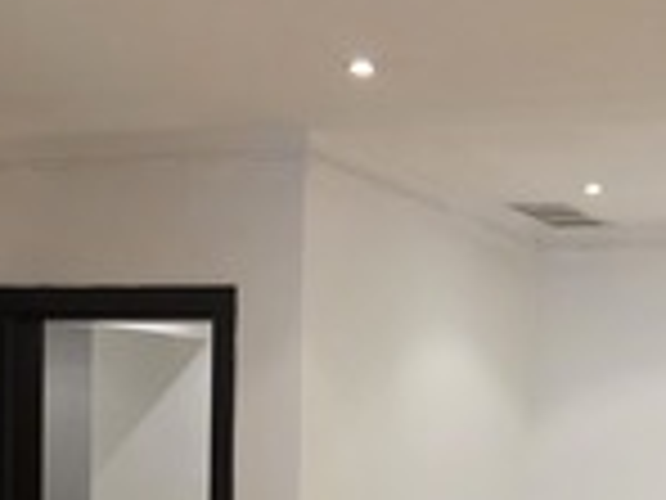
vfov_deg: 19.8
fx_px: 1366
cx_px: 592
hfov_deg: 26.5
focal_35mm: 71
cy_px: 556
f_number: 1.7
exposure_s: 1/100
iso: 500
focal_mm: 6.3
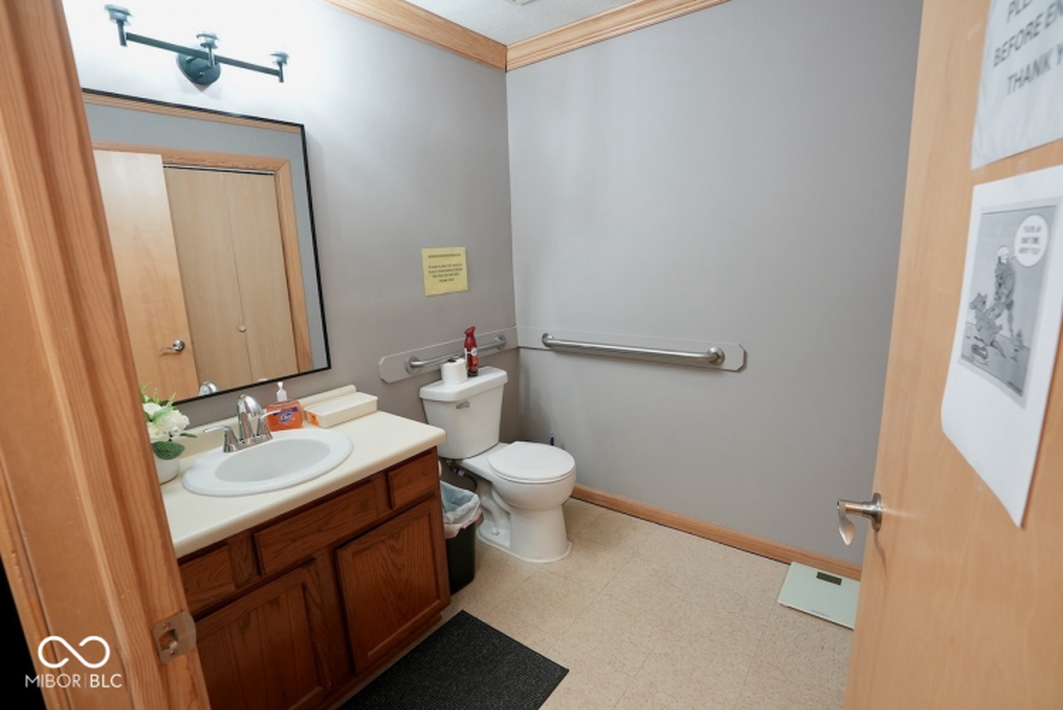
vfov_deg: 73.8
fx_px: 473
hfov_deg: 96.7
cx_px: 532
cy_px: 355
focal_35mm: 16
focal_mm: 16
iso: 3200
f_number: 7.1
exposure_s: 1/50
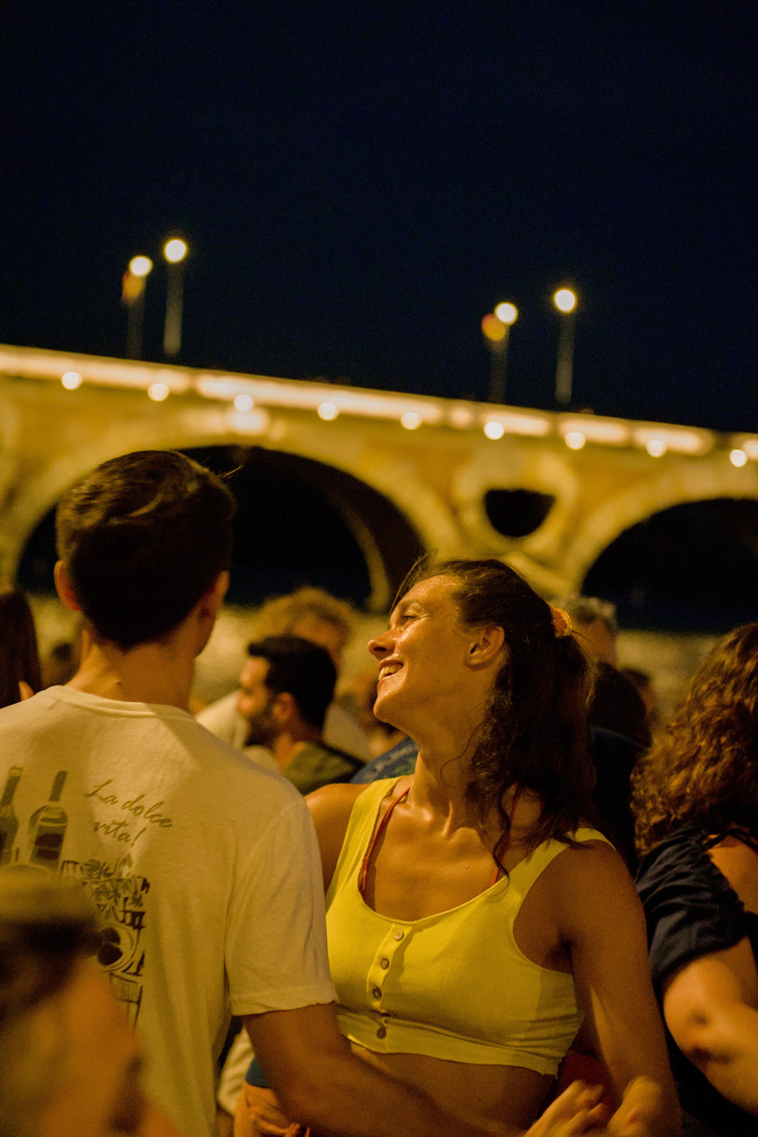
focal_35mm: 111
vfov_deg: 18.4
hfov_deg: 12.3
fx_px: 3505
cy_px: 568
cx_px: 379
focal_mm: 74.1
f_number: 3.7
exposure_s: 1/60
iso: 12800
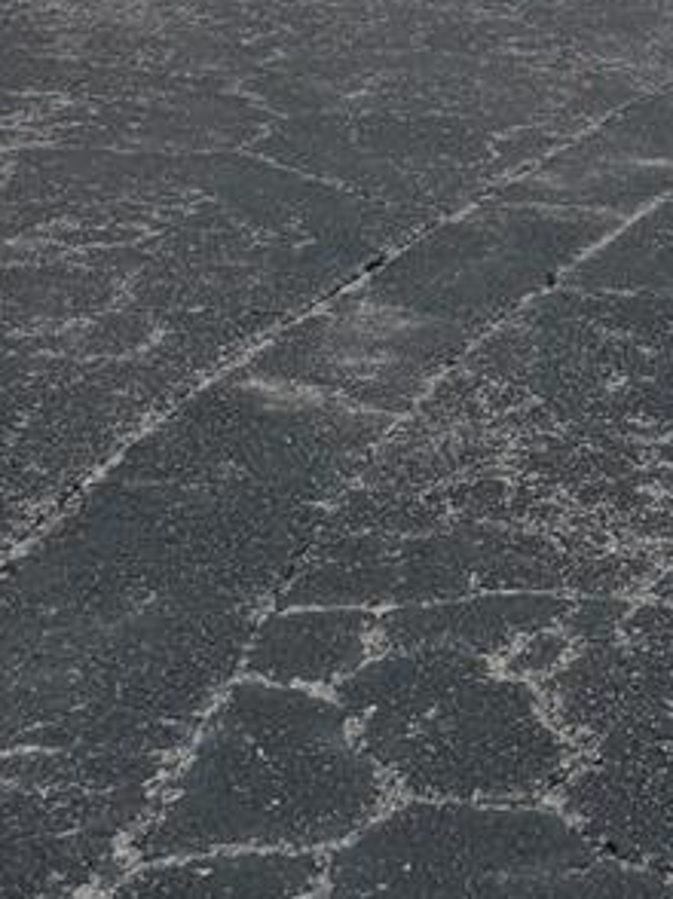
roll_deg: -2.5
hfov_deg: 14.1
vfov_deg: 17.2
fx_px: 2544
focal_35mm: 98
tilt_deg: +5.9
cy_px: -609
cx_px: 1003
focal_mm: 6.76
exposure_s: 1/4167
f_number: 1.78
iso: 80
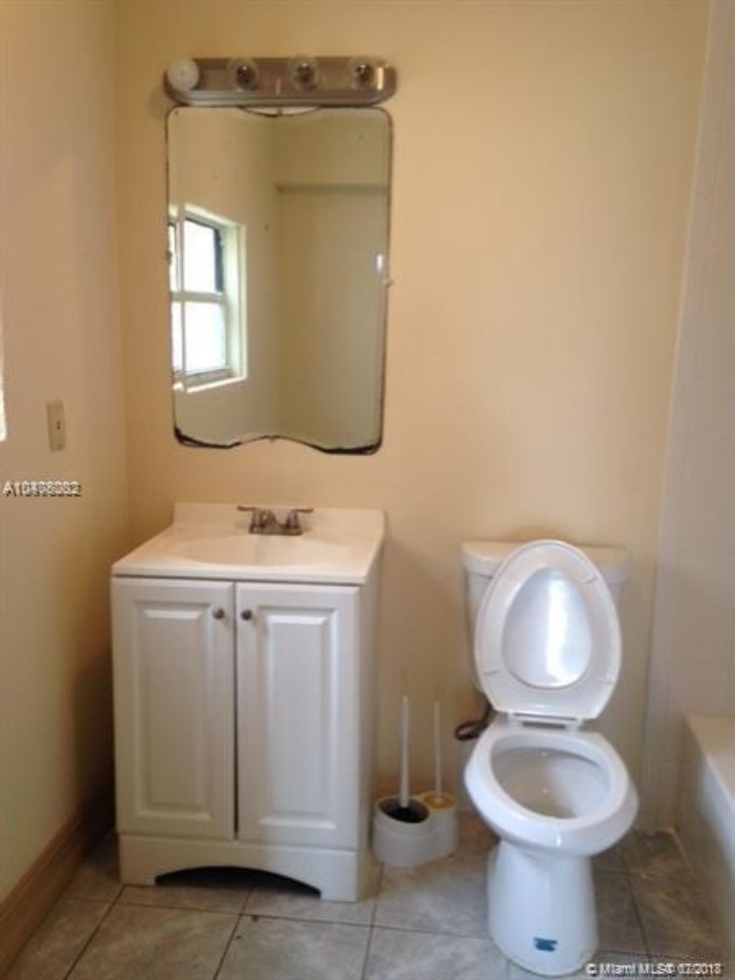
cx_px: 368
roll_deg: -1.8
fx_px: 934
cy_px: 490
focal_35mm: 33
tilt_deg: -11.6
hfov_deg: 42.9
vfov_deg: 55.4
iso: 50
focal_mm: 4.12
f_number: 2.4
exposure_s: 1/20
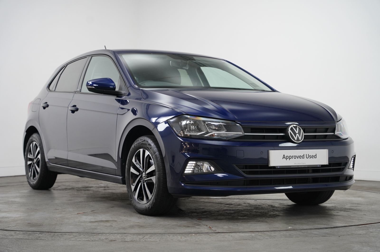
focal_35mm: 63
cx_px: 190
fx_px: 668
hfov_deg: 31.8
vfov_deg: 21.4
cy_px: 126
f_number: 4
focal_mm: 63.3
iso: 1600
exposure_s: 1/160
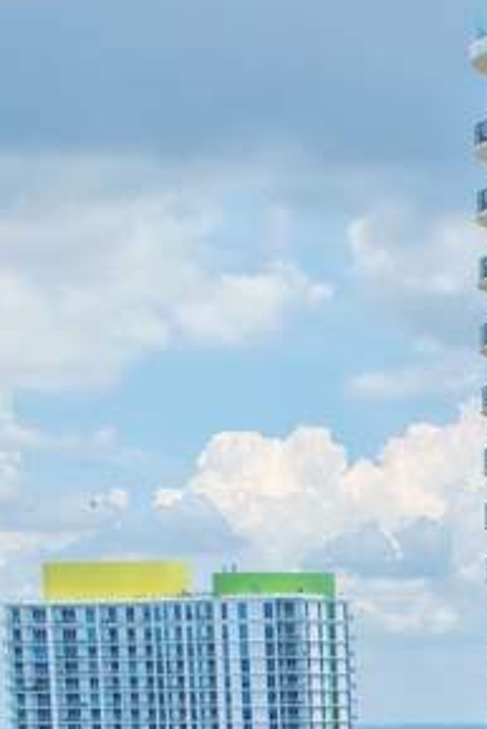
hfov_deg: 11.0
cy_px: 1197
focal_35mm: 116
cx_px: 908
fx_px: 2351
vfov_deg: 15.7
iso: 100
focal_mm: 14.45
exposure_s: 1/640
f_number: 2.8
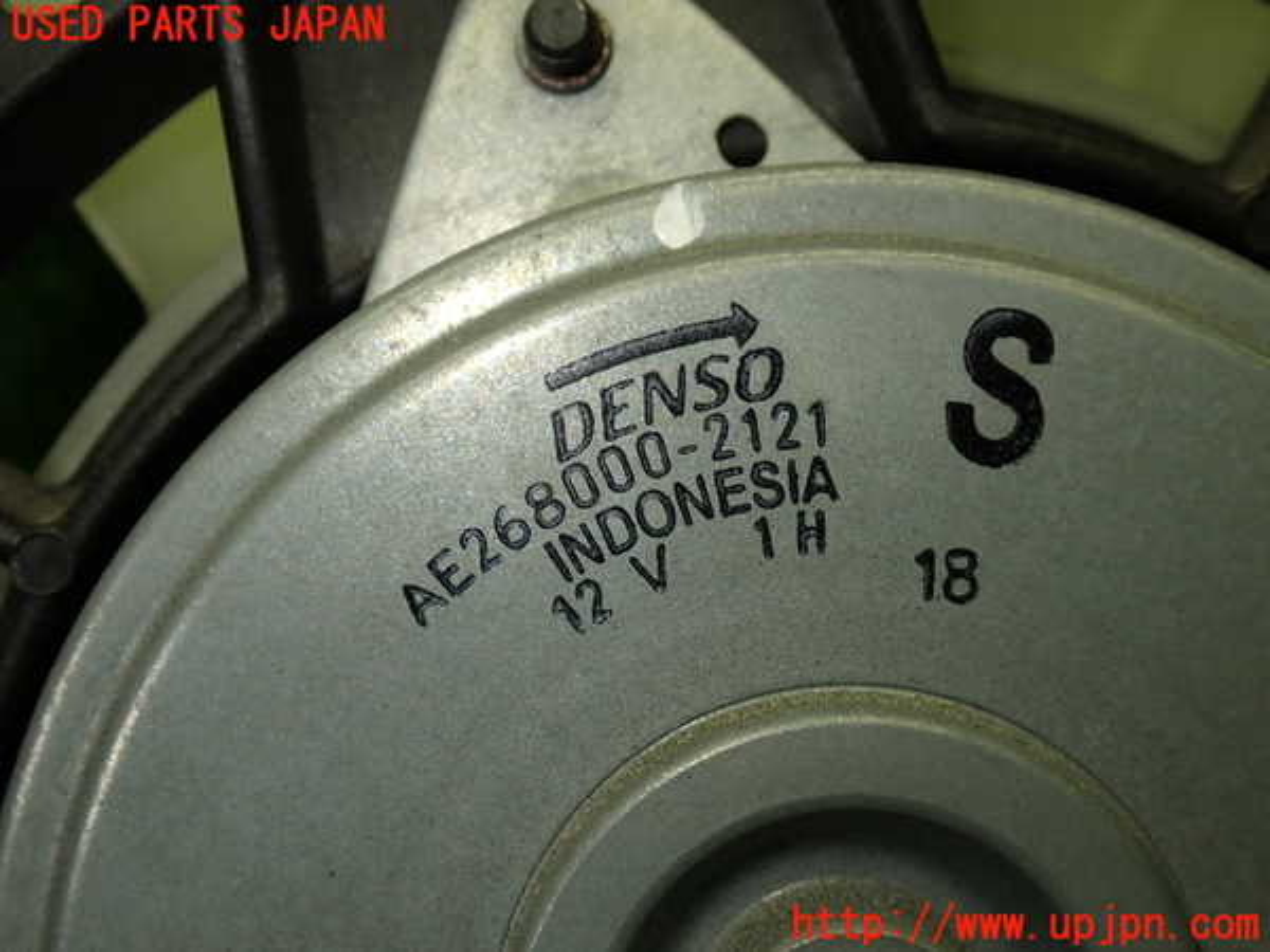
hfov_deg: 40.4
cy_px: 476
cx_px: 635
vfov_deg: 30.9
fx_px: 1724
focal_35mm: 47
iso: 160
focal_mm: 8.4
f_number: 3.1
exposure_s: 1/100
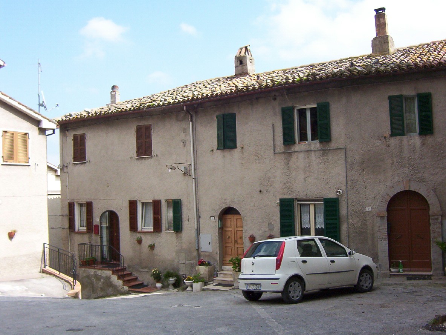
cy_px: 168
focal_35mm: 36
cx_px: 223
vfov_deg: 39.7
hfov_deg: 51.4
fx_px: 464
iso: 100
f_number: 5.24
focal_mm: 5.54
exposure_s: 1/395
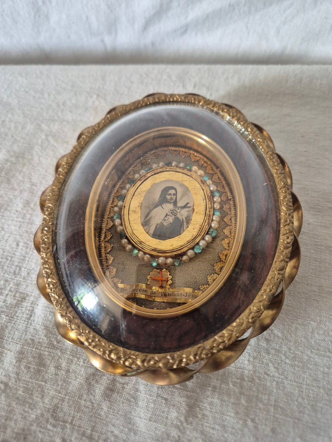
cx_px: 166
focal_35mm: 23
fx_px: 294
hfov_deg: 58.9
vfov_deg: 73.9
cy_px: 221
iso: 500
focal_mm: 5.4
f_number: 1.8
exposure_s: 1/100
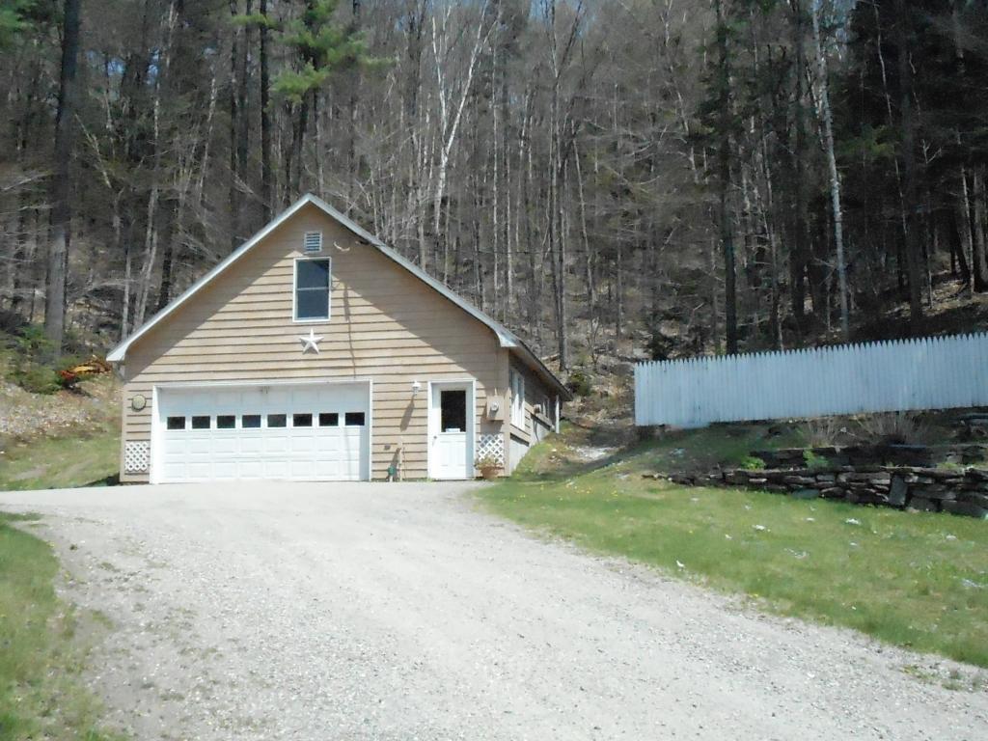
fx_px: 1113
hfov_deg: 47.9
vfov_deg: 36.8
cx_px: 494
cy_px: 370
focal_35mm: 39
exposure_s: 1/1500
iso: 3200
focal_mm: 6.9
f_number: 12.7
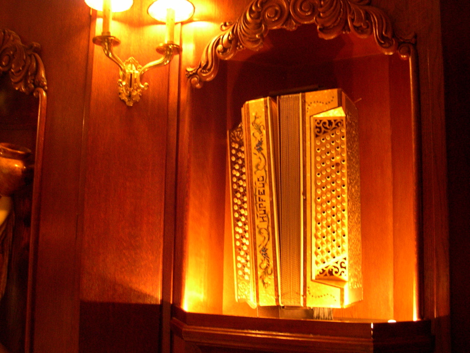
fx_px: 516
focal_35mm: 38
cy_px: 176
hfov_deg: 49.0
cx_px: 235
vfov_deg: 37.7
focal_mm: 8
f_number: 2.8
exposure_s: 1/1.7
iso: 400
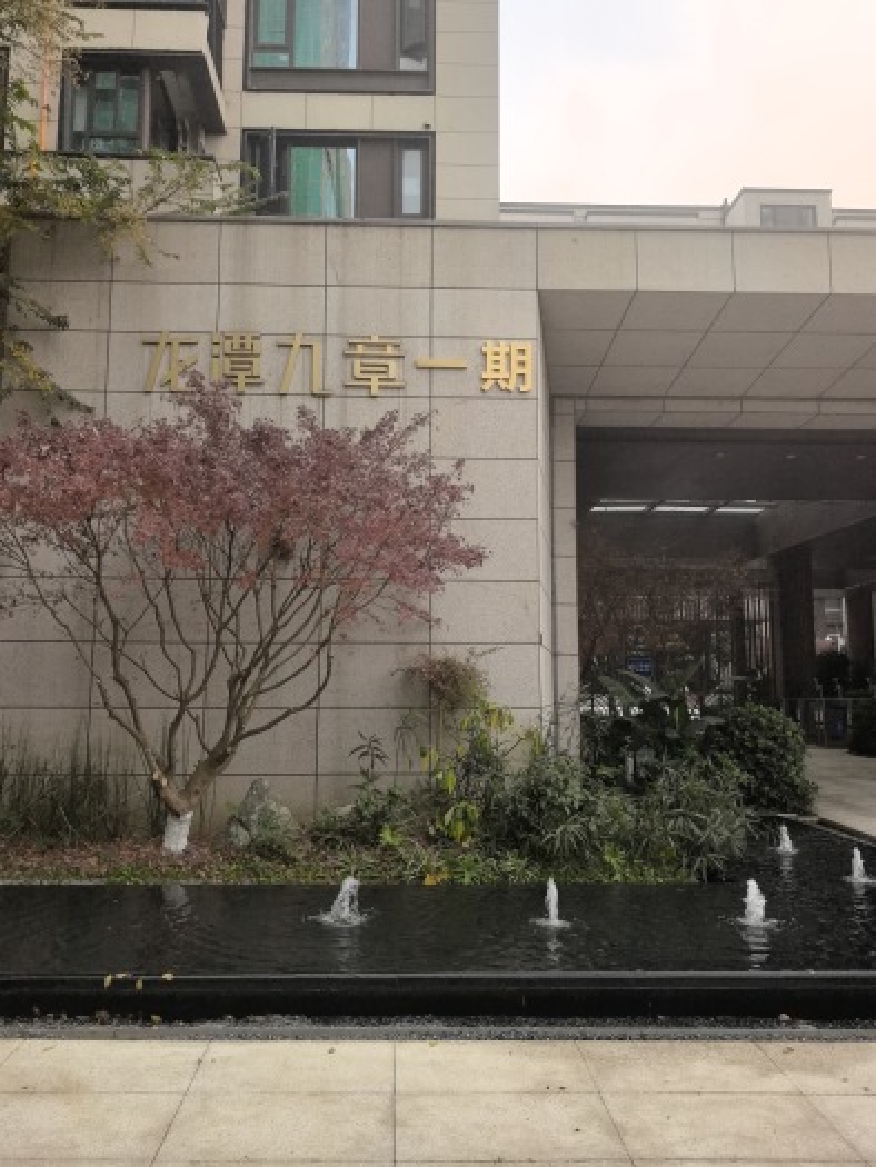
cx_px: 438
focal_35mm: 27
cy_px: 584
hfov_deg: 51.4
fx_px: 911
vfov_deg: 65.3
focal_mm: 6.98
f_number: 2
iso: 50
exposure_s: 1/1529
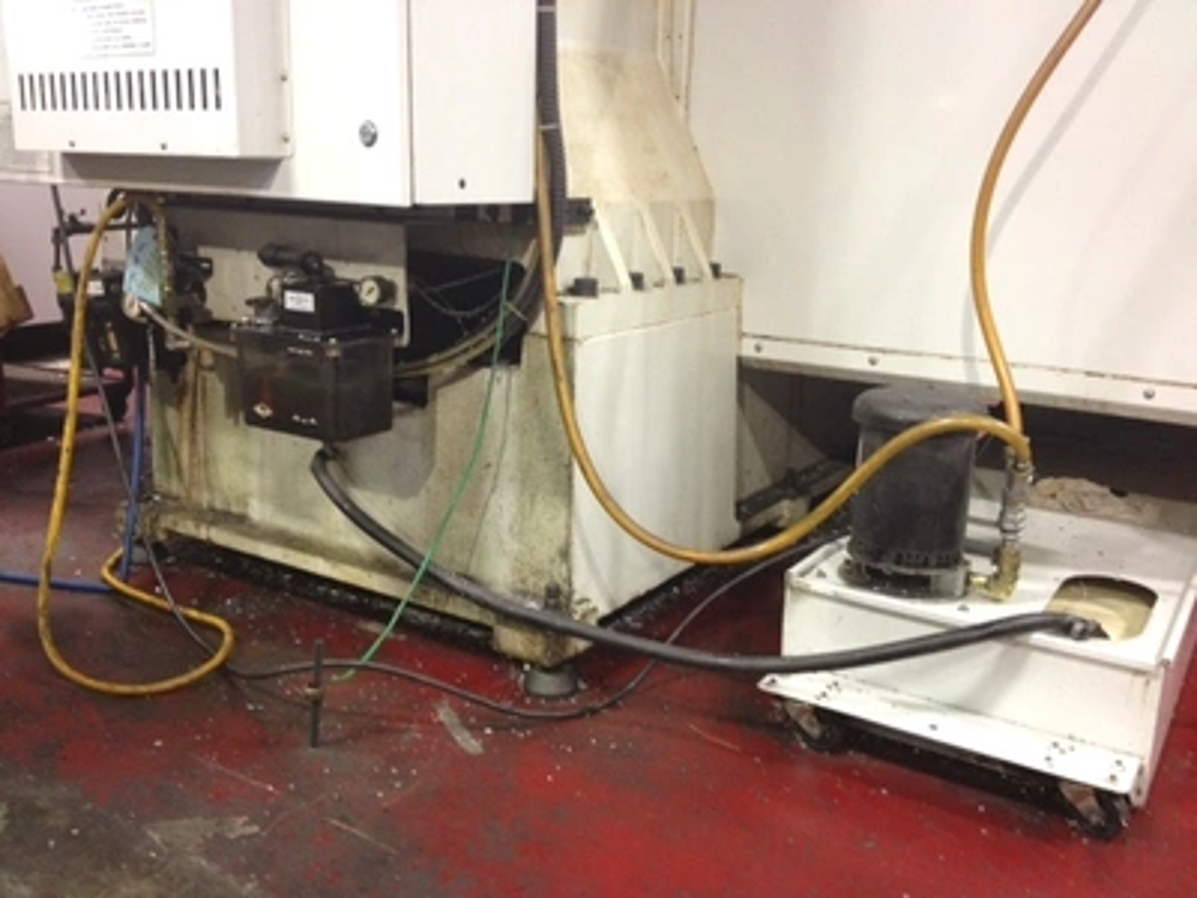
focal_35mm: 35
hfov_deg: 52.6
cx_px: 598
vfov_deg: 40.7
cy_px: 449
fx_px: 1210
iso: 200
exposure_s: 1/20
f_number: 2.4
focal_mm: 4.28
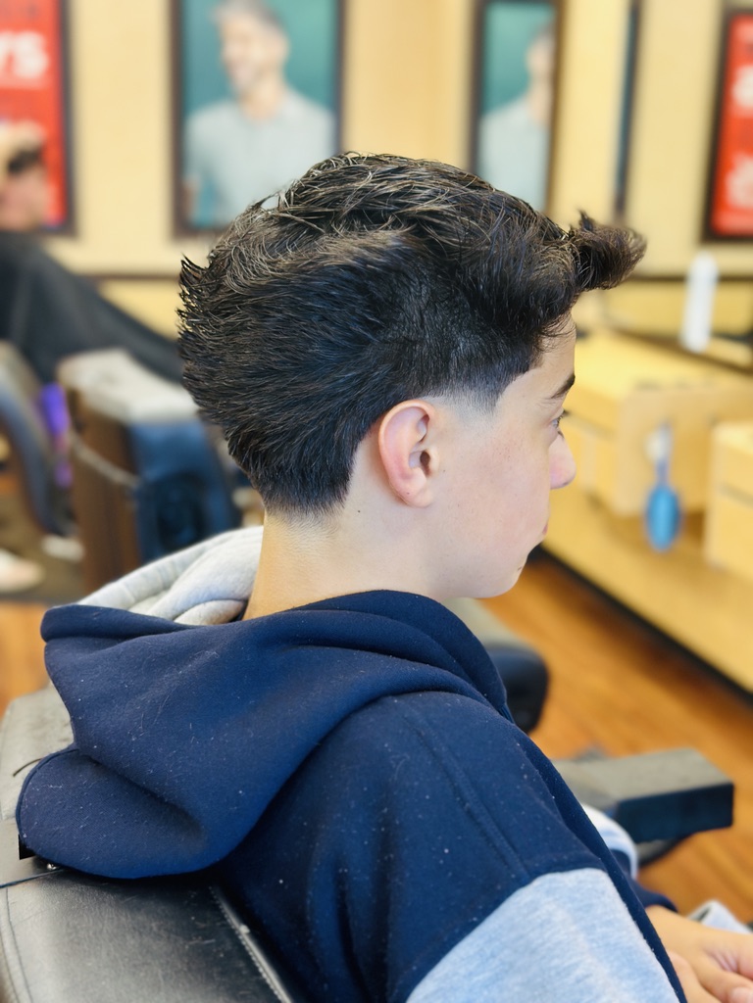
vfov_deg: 39.7
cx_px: 376
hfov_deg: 30.3
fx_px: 1392
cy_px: 502
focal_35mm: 48
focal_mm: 6.86
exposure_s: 1/60
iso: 125
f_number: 1.78
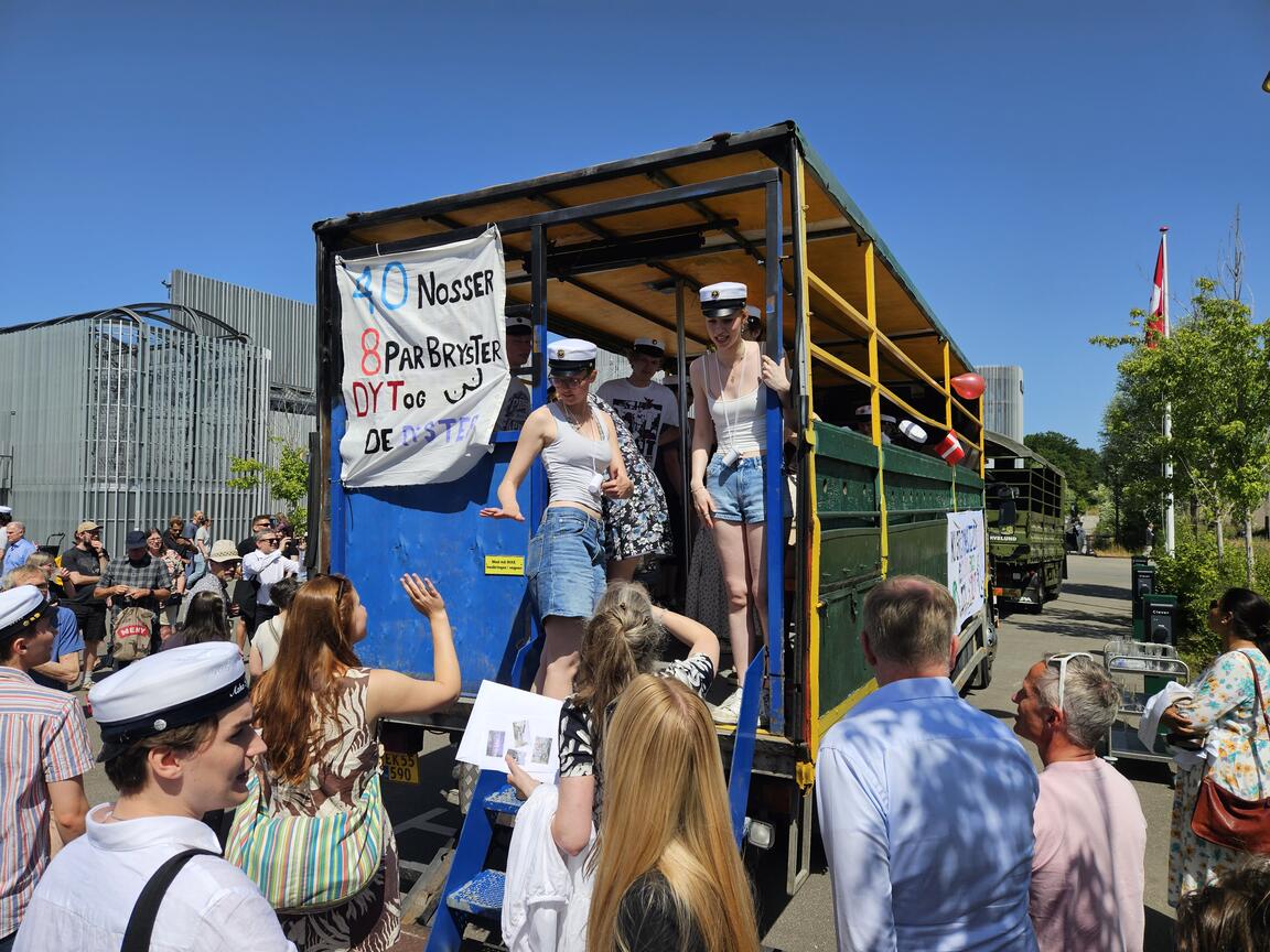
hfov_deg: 73.9
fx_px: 844
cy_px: 476
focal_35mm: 23
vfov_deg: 58.9
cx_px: 635
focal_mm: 5.4
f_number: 1.8
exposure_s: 1/2775
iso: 25
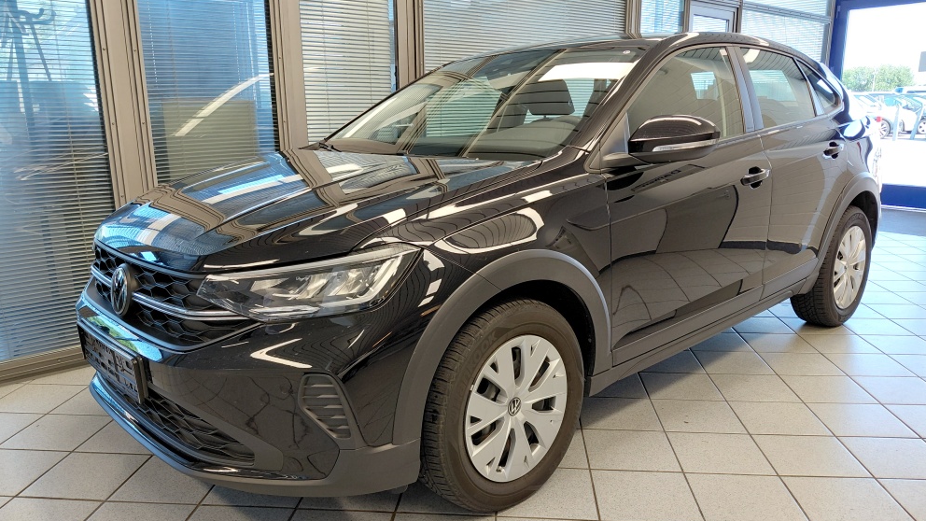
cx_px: 460
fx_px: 688
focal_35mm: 28
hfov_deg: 67.9
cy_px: 301
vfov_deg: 41.4
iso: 200
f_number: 1.8
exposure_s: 1/100
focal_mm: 4.69
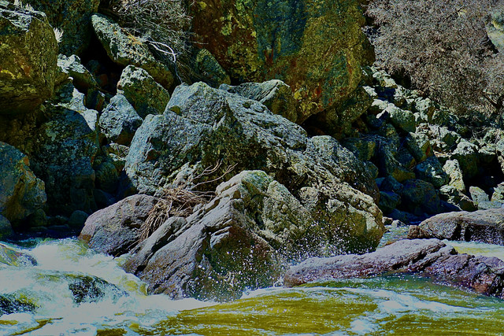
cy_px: 168
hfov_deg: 19.5
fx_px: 1470
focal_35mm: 105
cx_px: 252
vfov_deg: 13.0
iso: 100
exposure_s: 1/320
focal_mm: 70
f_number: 4.5
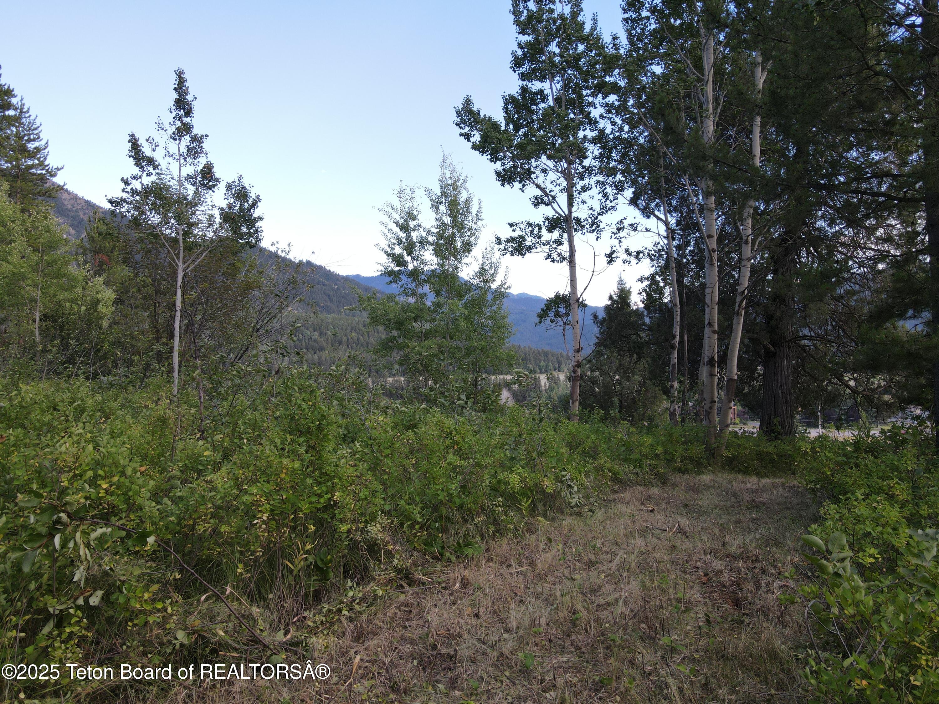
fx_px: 651
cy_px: 352
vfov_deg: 56.8
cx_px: 470
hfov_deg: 71.6
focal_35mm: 24
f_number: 2.8
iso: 100
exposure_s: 1/120
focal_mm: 4.5
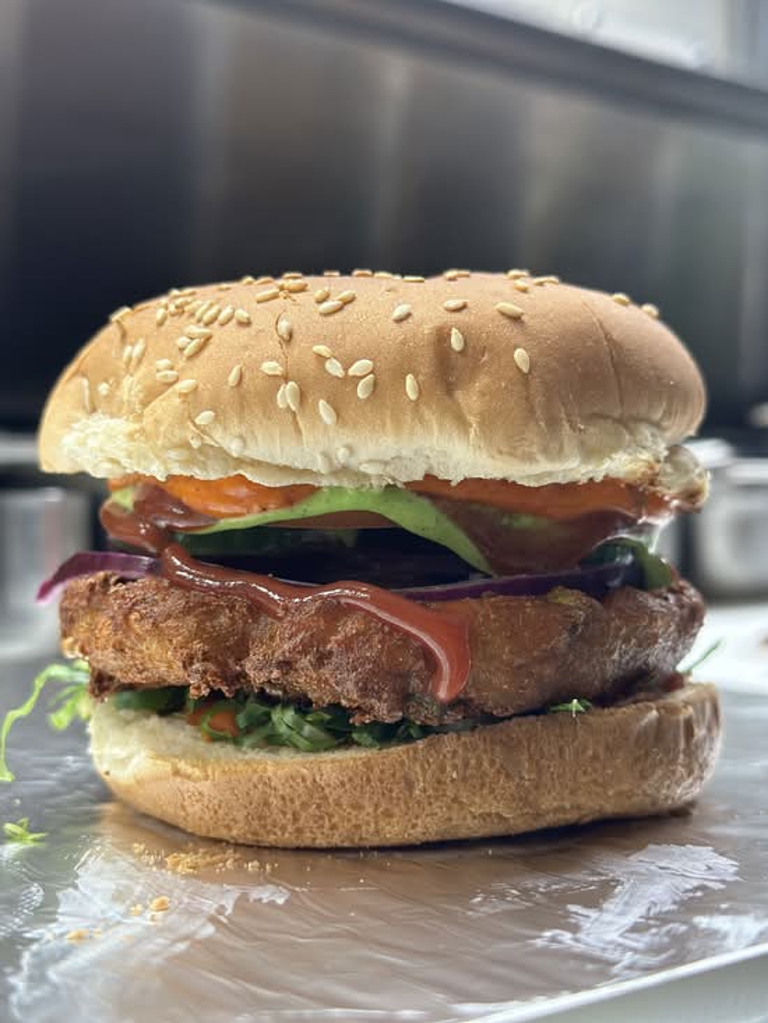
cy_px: 512
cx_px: 384
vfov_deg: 39.7
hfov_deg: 30.3
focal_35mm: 48
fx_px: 1420
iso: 200
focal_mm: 6.86
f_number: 1.78
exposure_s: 1/60
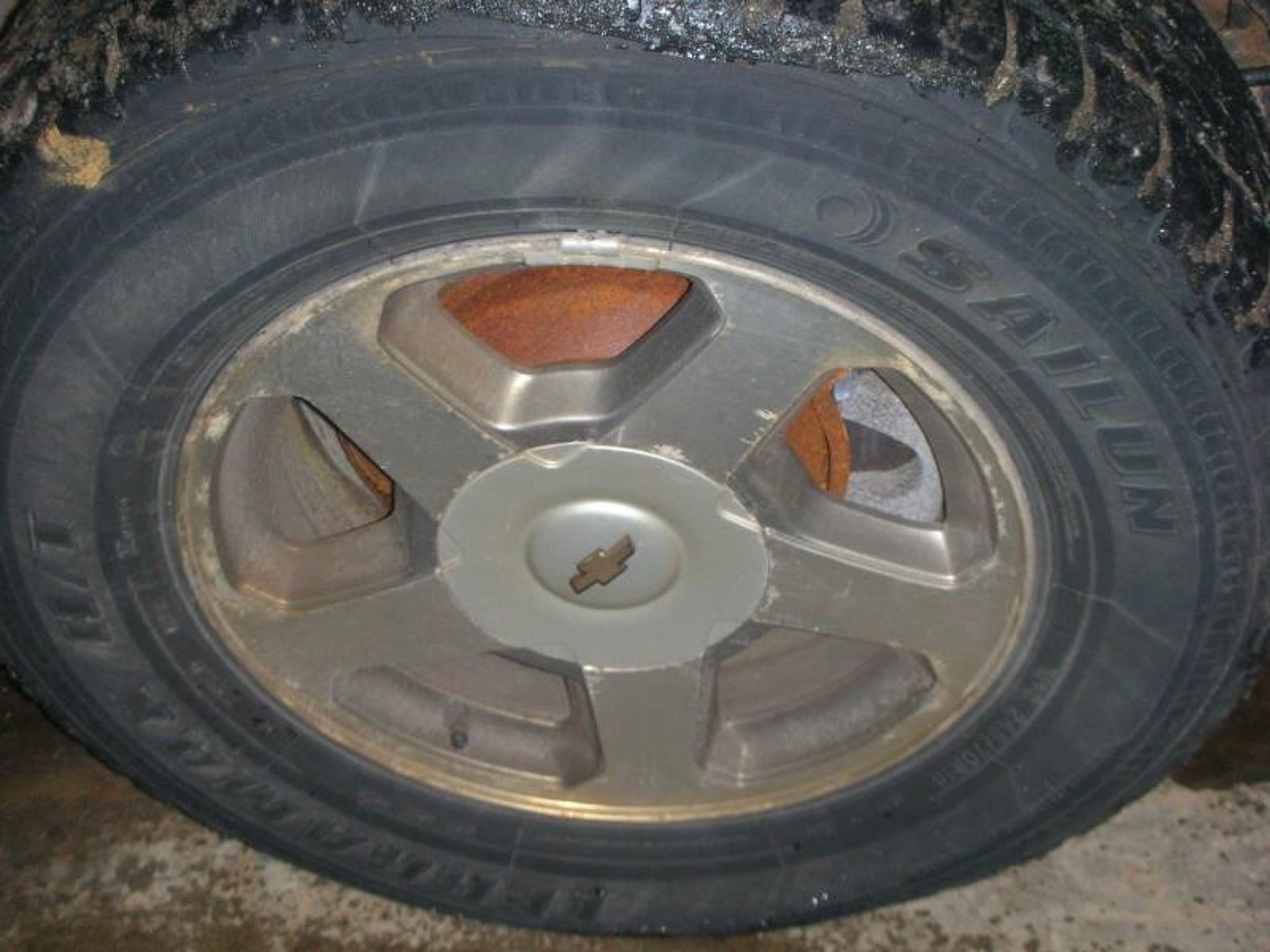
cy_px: 476
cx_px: 635
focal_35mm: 61
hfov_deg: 31.7
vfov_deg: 24.0
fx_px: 2238
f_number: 4
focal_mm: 10.1
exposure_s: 1/120
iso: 161
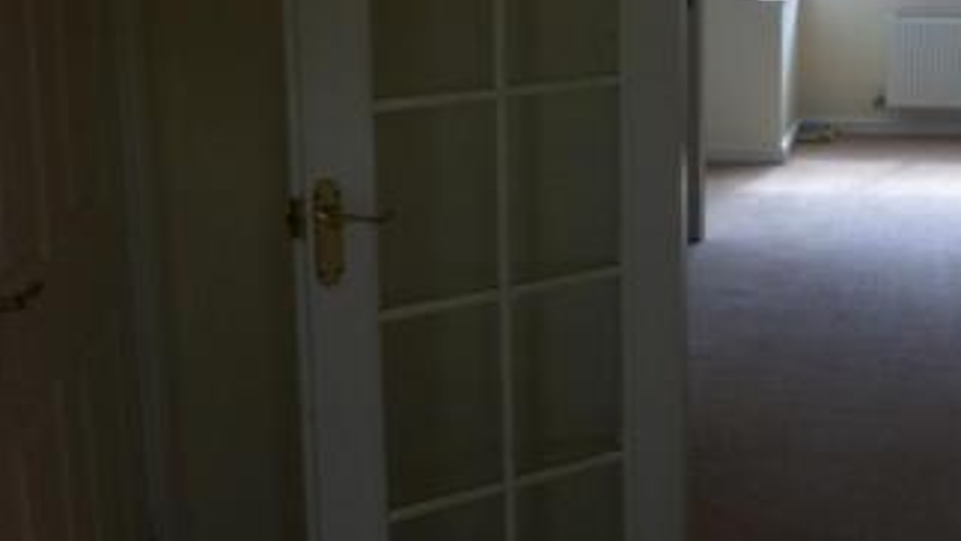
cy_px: 103
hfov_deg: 29.3
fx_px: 1759
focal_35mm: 69
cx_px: 867
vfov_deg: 17.3
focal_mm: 3.85
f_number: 2.8
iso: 100
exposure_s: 1/60
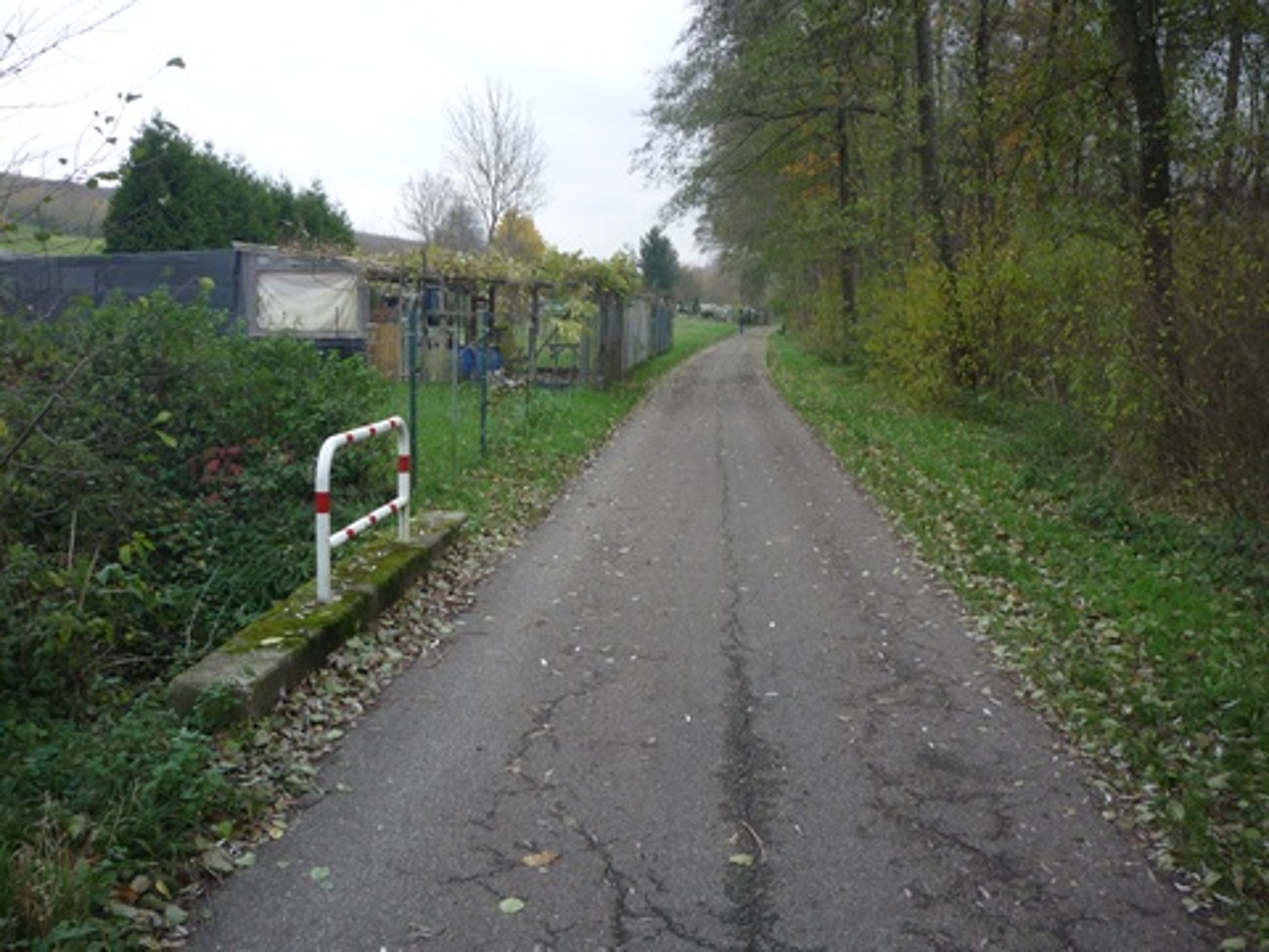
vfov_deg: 44.2
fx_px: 1173
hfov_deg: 56.8
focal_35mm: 32
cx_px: 634
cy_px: 476
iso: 100
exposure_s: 1/100
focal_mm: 5.2
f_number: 3.5
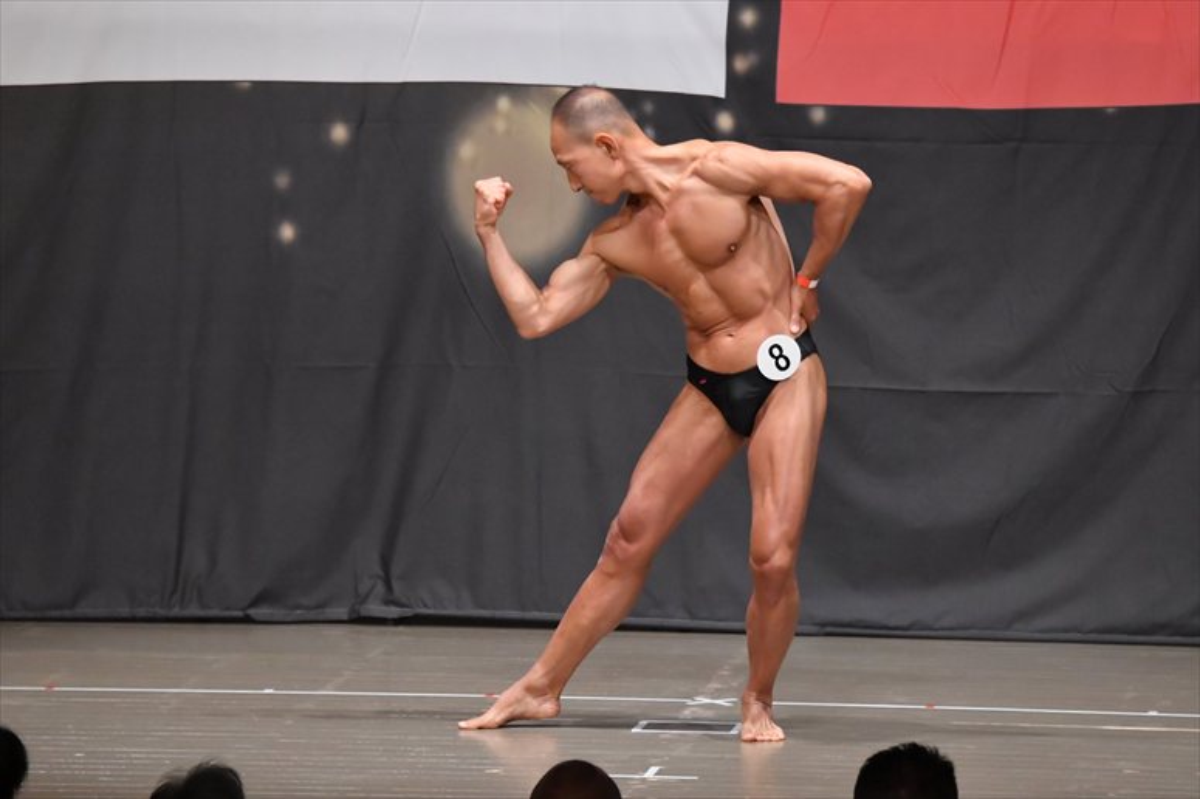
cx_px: 600
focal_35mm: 255
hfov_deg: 8.1
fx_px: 8496
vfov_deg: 5.4
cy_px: 400
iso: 6400
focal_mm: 170
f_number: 5.6
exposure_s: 1/400
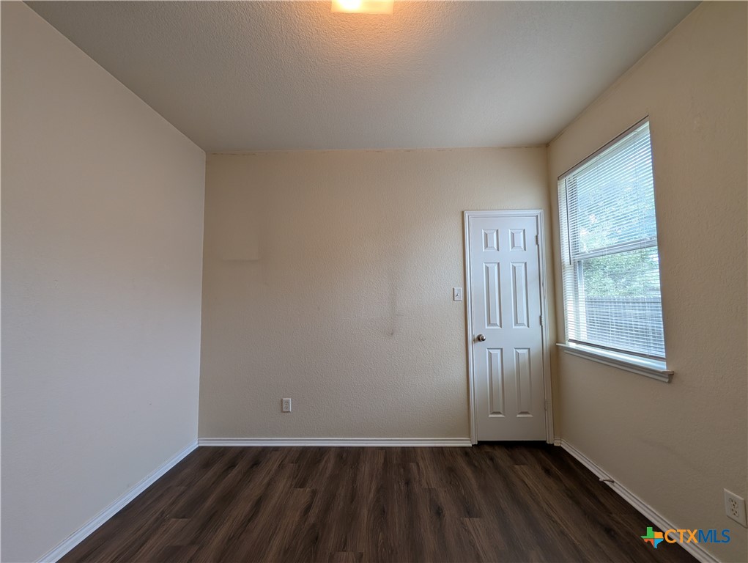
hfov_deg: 110.5
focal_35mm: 12
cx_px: 374
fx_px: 260
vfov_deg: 94.6
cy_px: 282
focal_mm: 2.02
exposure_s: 1/127
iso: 40
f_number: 1.7
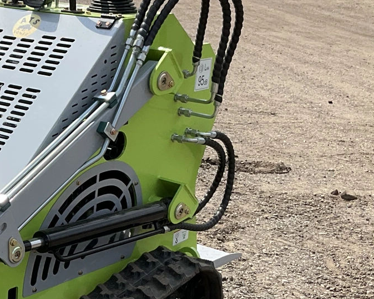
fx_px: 930
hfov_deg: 21.5
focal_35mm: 84
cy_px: 265
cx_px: -42
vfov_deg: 18.0
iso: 25
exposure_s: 1/1577
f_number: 1.8
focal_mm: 3
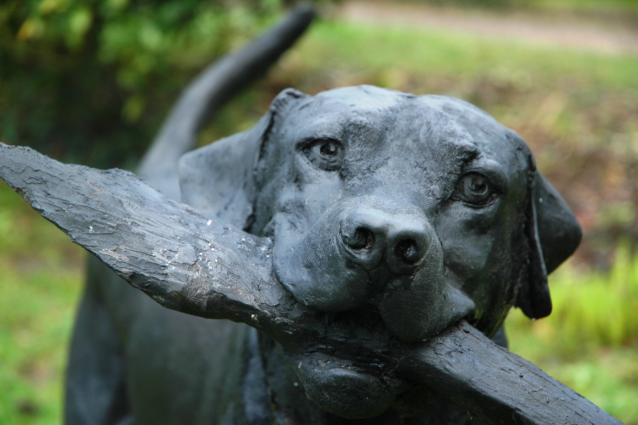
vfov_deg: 13.0
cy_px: 212
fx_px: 1861
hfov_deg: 19.5
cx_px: 319
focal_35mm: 105
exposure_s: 1/50
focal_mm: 70
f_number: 4.5
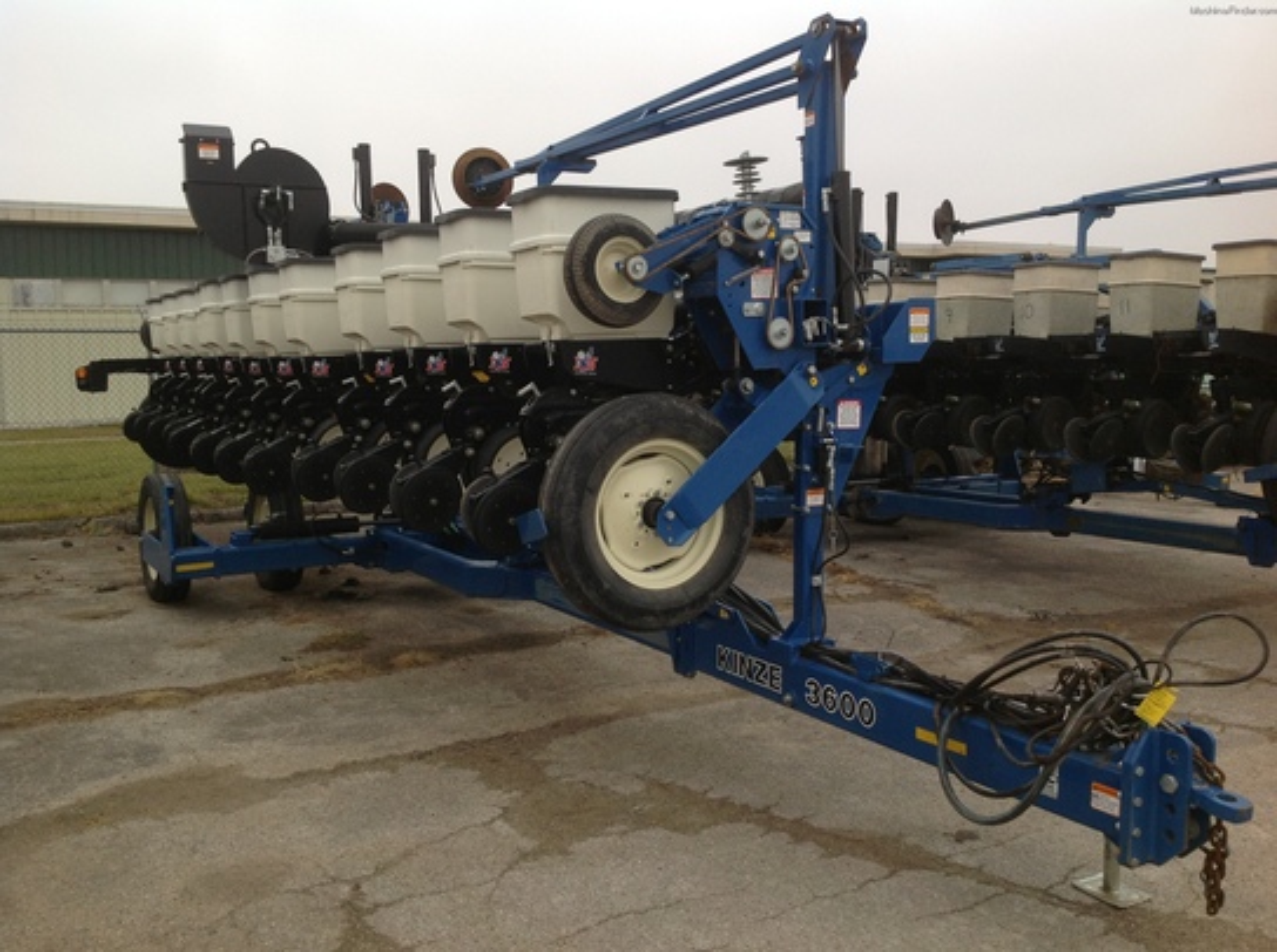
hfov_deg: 52.7
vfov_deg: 40.6
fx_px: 1289
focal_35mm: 35
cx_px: 638
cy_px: 476
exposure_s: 1/120
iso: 64
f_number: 2.4
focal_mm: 4.28
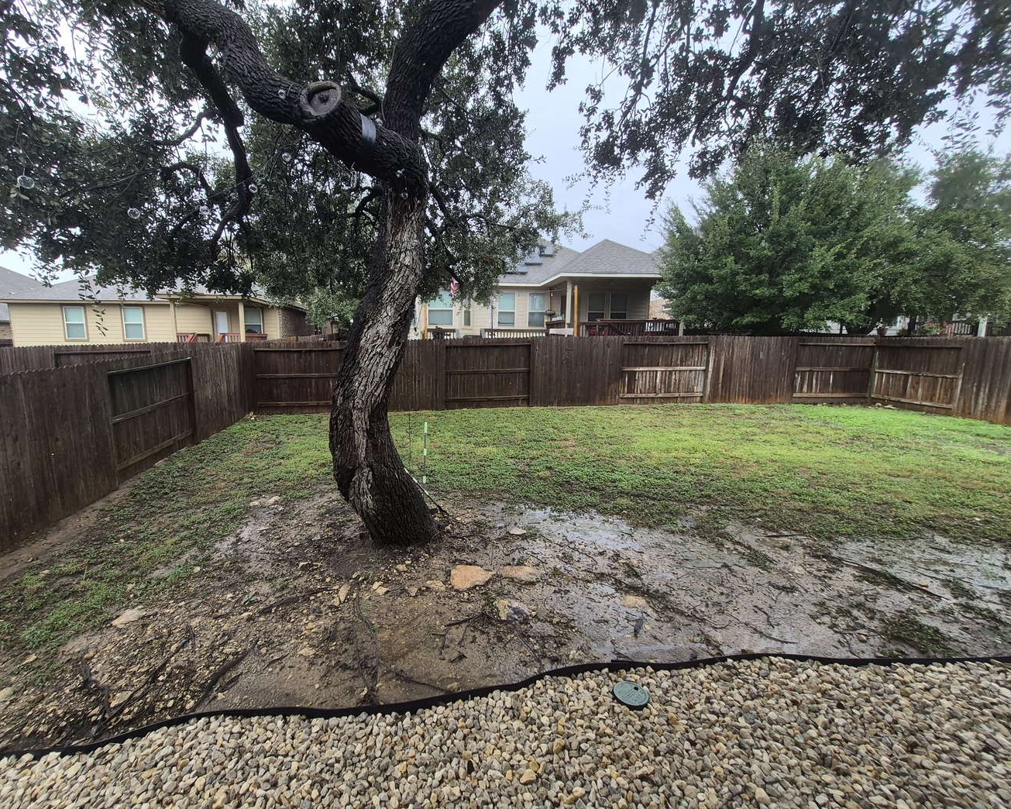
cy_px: 401
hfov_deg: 100.4
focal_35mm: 14
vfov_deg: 88.0
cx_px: 456
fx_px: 419
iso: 40
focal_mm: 1.74
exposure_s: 1/208
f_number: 2.2
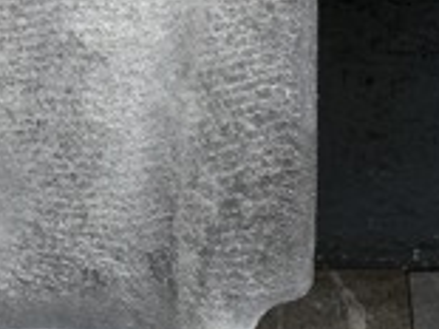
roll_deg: +0.0
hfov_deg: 19.7
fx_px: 1255
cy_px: 99
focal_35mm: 99
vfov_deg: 14.9
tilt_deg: -27.7
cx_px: 343
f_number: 1.78
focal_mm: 6.76
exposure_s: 1/74
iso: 200
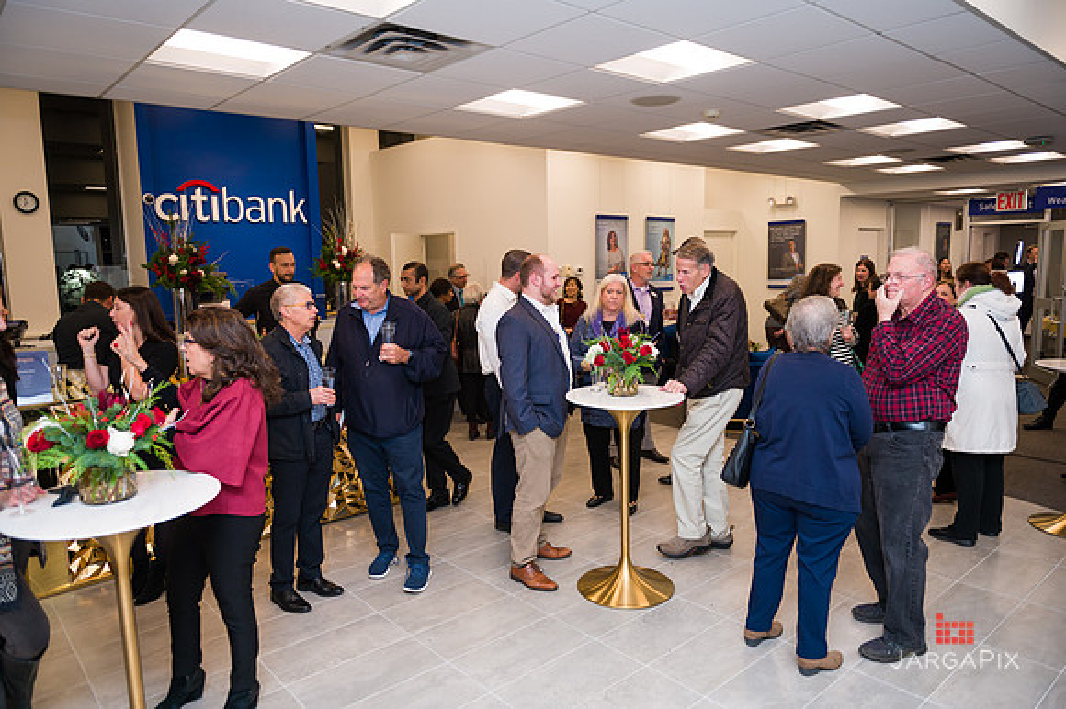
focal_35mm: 24
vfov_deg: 53.1
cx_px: 533
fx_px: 710
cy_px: 354
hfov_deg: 73.8
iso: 400
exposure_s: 1/200
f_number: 3.2
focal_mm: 24
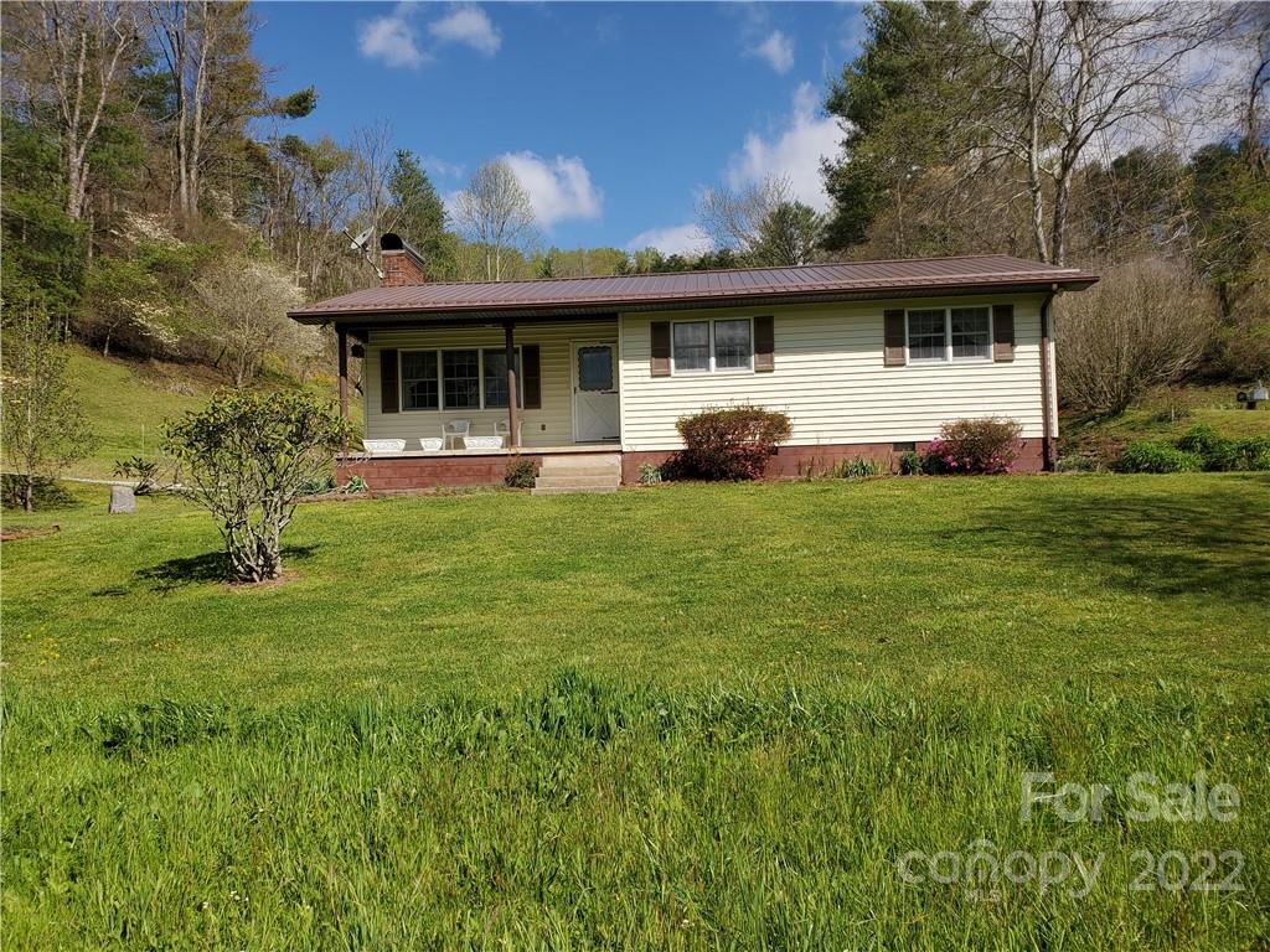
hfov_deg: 67.3
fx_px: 954
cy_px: 476
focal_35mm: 26
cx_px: 635
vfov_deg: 53.1
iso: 50
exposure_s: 1/1894
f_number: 2.4
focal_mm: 4.3
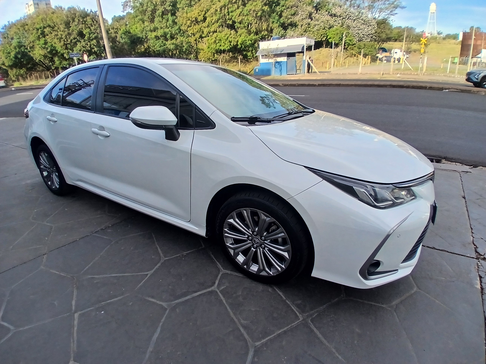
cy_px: 182
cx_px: 243
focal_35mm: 17
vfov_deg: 74.7
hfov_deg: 91.0
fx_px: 239
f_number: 2.2
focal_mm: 1.4
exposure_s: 1/333
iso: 50
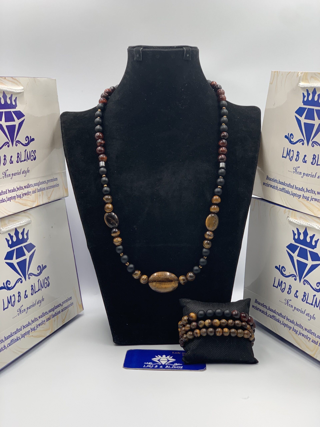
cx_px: 160
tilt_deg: -11.2
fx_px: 641
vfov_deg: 36.8
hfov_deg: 28.0
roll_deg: -1.2
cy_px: 214
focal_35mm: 52
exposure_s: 1/100
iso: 32
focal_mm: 6
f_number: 2.4
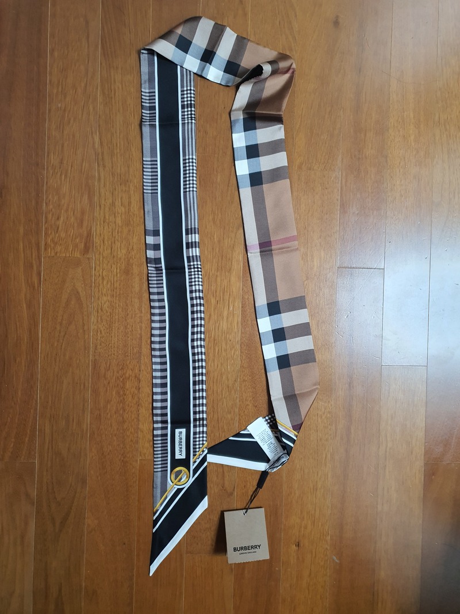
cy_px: 307
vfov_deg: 67.3
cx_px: 230
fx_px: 461
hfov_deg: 53.1
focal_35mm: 26
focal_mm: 4.3
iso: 200
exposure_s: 1/40
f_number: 1.5
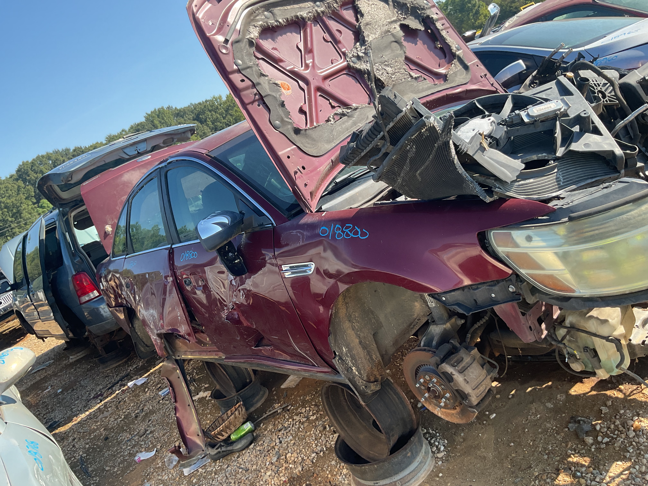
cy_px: 243
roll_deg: +25.8
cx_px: 324
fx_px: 543
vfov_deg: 48.2
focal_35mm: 29
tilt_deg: -15.6
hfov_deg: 61.7
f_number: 1.8
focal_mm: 3
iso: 16
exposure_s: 1/613
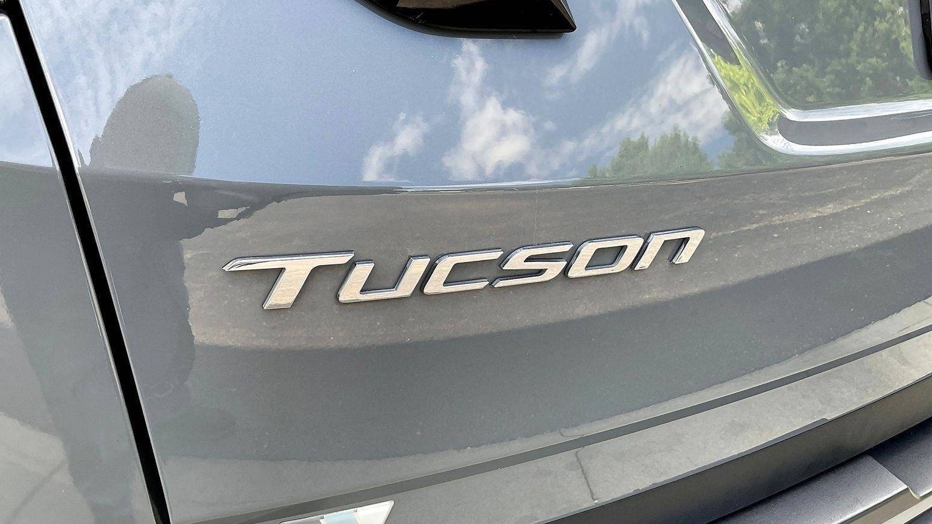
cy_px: 283
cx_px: 447
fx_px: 816
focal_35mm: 33
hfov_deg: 59.5
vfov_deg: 35.6
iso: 16
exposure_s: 1/179
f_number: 1.8
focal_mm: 3
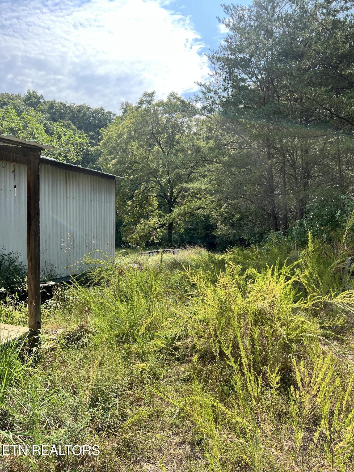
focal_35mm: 26
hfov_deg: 53.1
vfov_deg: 67.3
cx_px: 177
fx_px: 355
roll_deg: -0.2
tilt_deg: -1.5
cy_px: 236
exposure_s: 1/2299
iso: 50
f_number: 1.5
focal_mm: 5.7
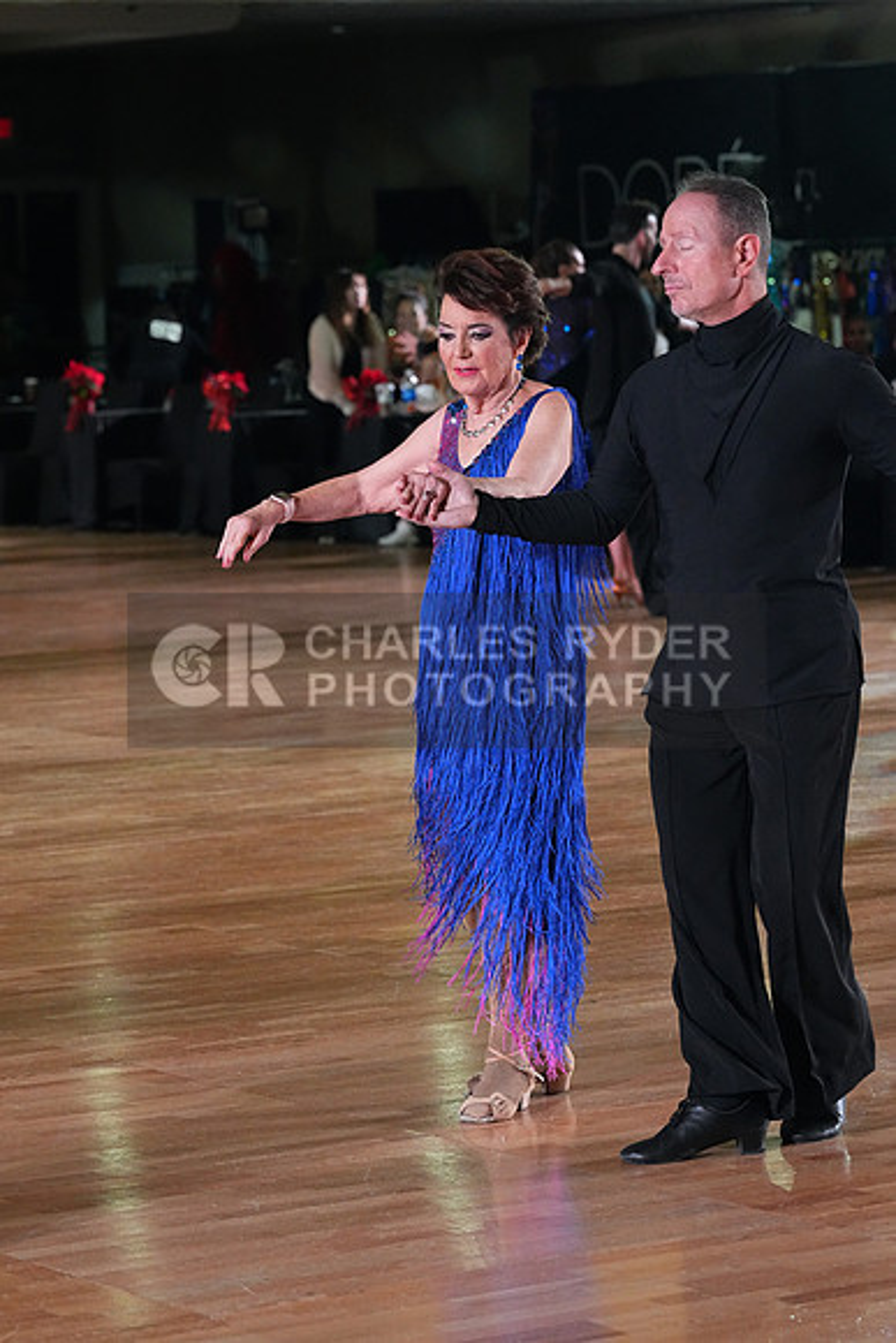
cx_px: 448
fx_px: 4813
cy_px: 672
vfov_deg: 15.9
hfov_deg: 10.6
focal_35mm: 129
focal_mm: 129
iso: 8000
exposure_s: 1/400
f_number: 6.3
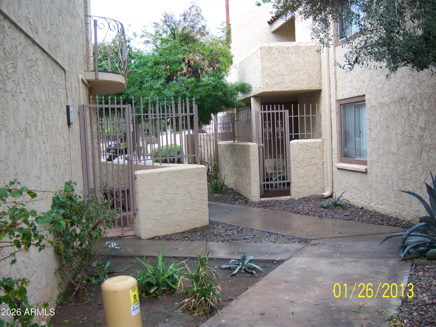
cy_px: 164
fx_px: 453
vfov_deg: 39.7
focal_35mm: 36
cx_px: 218
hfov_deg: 51.4
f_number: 2.8
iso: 80
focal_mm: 7.5
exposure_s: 1/160
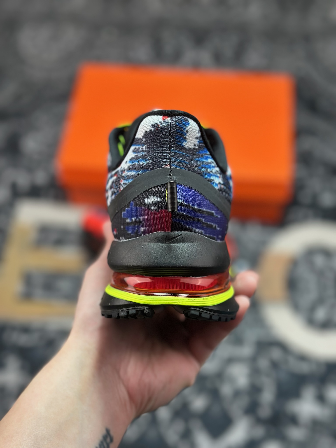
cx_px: 168
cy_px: 224
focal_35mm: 48
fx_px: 621
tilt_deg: -56.6
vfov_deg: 39.7
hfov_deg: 30.3
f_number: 1.78
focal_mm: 6.86
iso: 80
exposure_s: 1/383
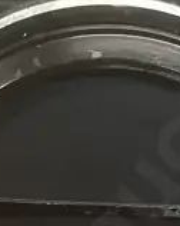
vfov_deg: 10.7
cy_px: 296
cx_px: 70
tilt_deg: -9.9
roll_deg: -1.8
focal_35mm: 177
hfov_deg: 8.7
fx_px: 1181
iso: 320
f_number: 1.8
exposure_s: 1/33
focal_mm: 3.99
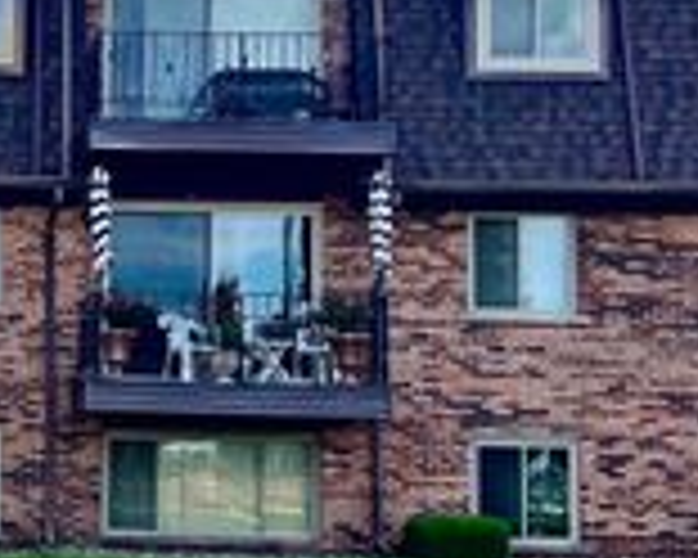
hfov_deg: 21.5
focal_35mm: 82
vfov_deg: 18.7
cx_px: -158
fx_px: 1694
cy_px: 317
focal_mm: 5.7
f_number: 1.5
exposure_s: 1/2632
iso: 50
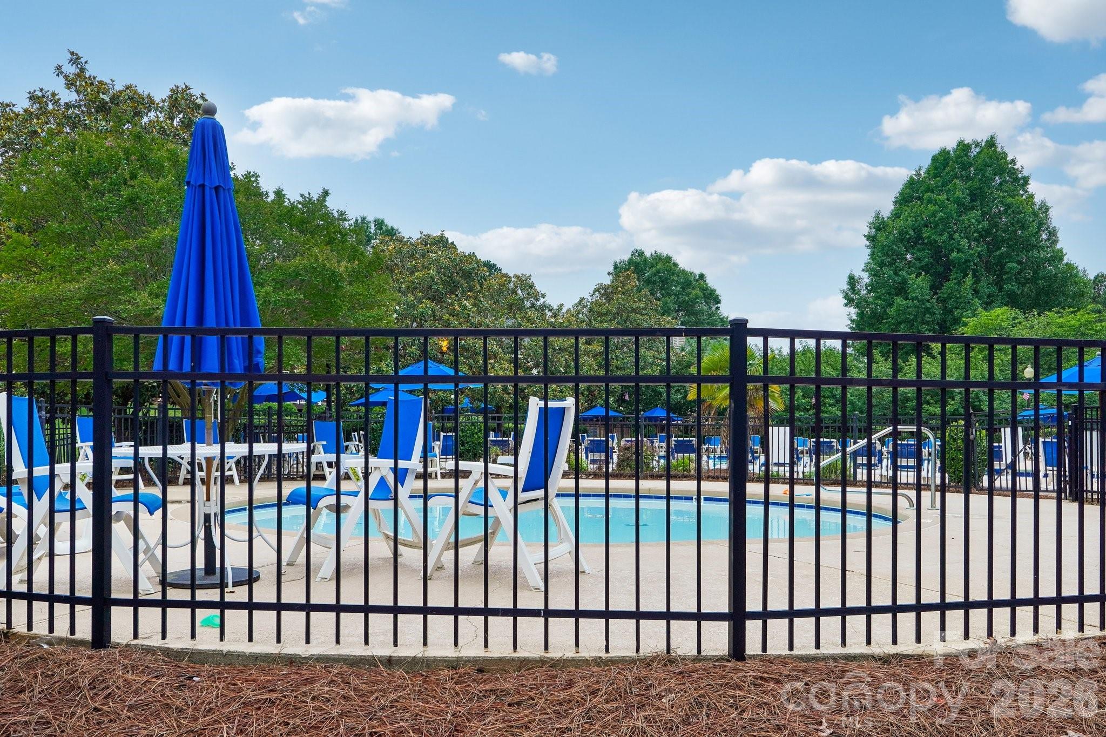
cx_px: 553
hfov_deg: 61.9
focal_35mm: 30
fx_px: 922
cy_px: 368
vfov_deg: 43.6
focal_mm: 20
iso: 200
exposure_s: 1/30
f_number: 8
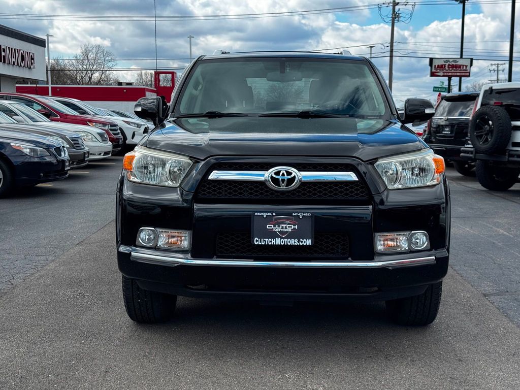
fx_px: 721
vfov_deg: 30.3
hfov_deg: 39.7
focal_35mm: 48
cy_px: 195
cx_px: 260
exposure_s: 1/2331
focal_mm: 6.76
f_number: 1.78
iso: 64
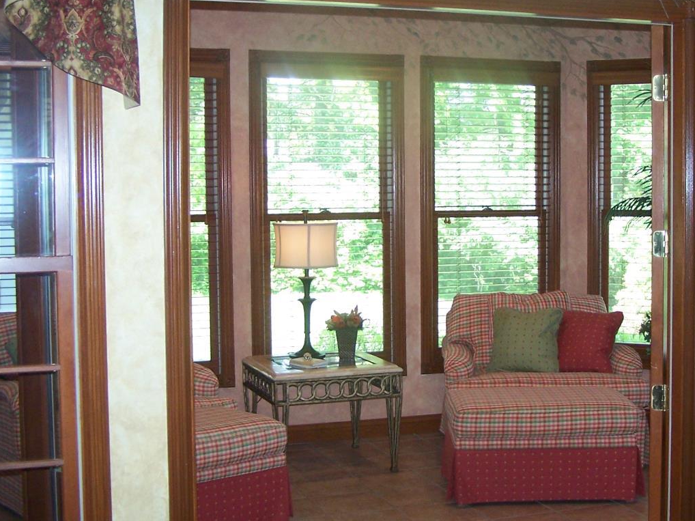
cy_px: 228
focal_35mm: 56
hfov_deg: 34.1
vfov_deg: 26.1
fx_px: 1124
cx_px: 444
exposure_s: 1/60
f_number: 2.8
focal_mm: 6.3
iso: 140
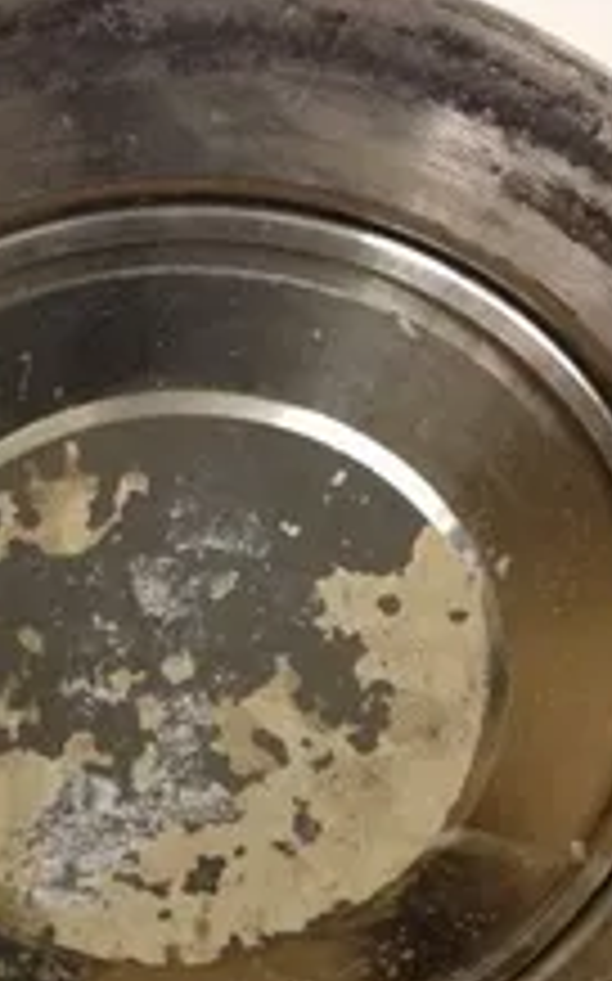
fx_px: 1817
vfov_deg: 30.0
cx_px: 140
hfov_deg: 19.0
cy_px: 662
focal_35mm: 68
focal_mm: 4.28
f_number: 2.4
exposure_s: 1/20
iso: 200
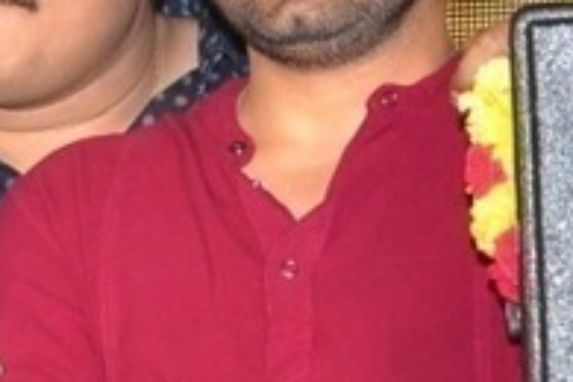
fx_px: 6112
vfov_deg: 3.6
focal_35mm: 384
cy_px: 341
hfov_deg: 5.2
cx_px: -649
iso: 640
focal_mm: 50
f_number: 8
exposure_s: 1/125
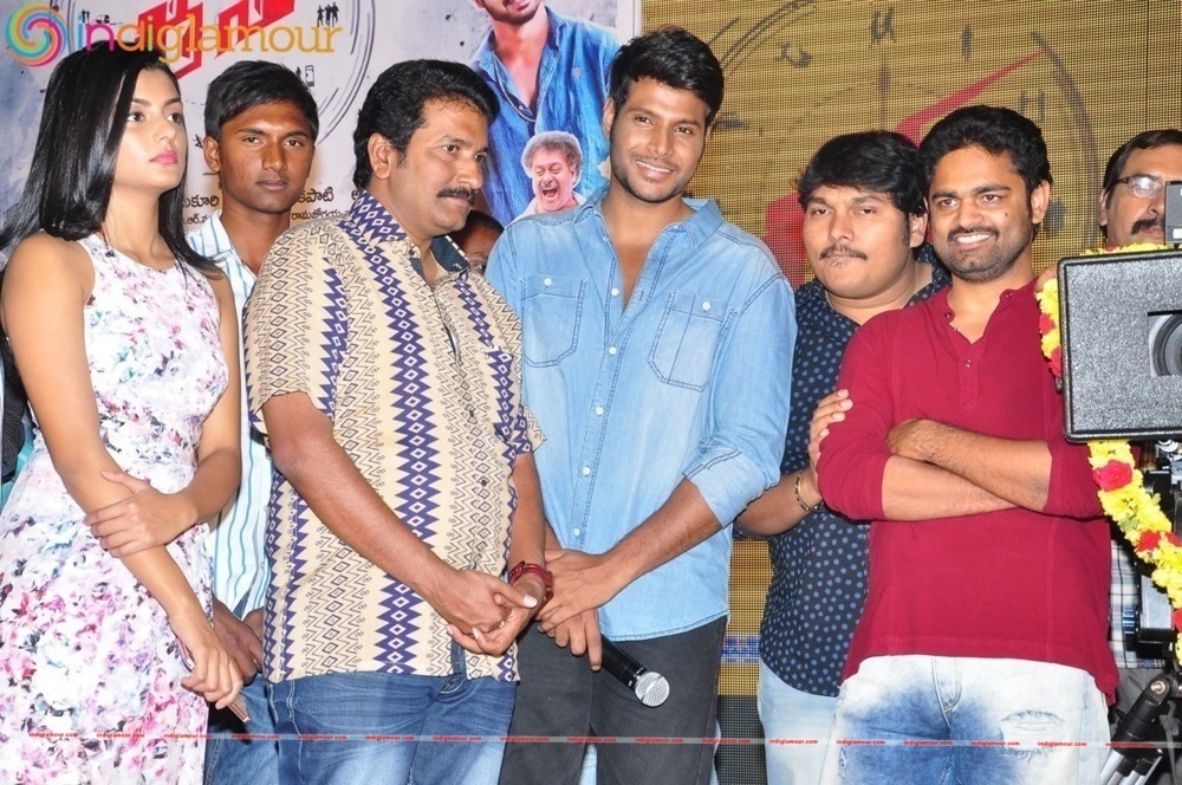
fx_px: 2459
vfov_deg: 18.1
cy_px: 392
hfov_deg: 27.0
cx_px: 591
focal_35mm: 75
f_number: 8
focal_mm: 50
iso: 640
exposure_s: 1/125
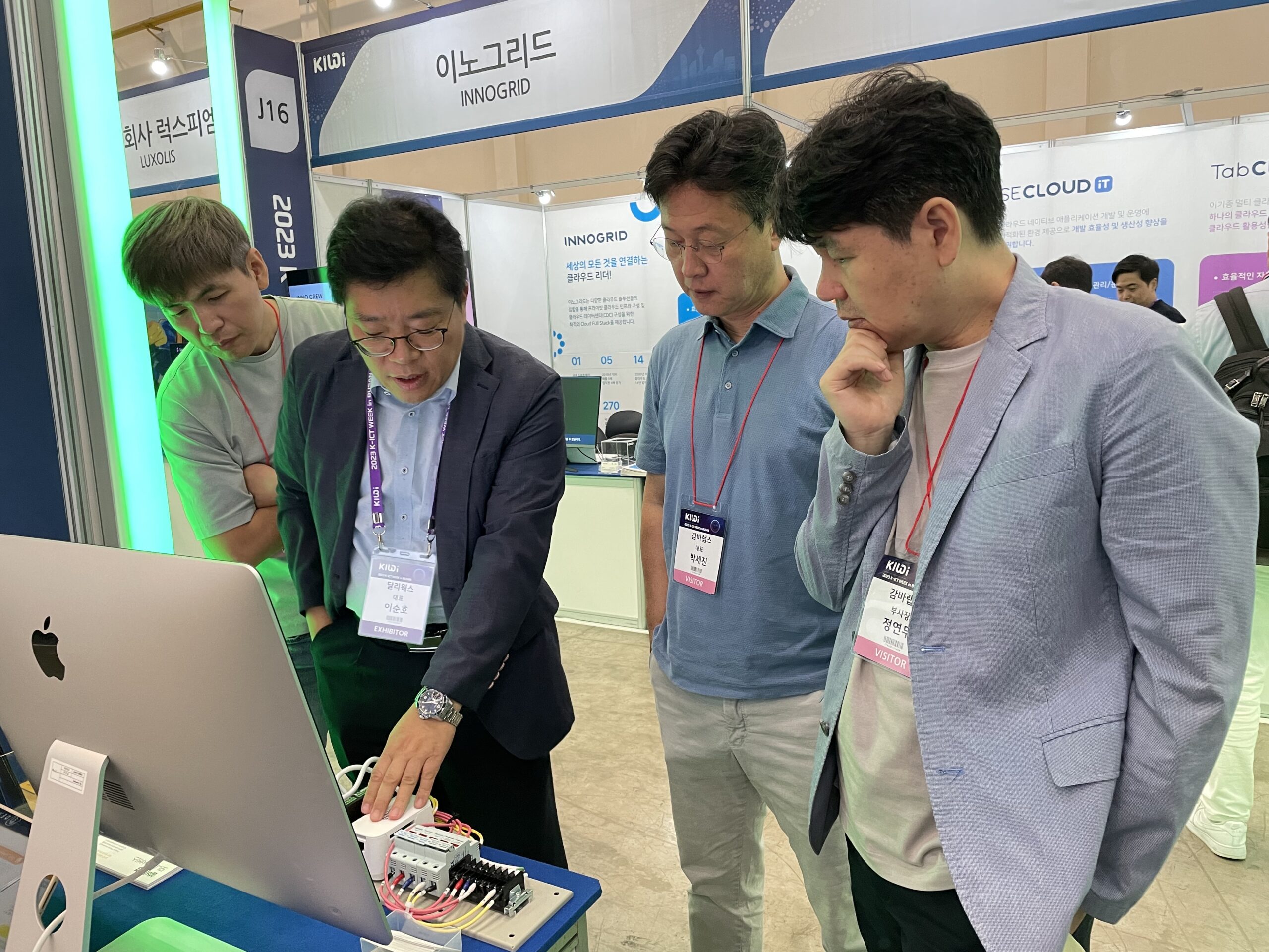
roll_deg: +3.1
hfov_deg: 67.3
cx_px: 634
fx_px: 953
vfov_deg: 53.1
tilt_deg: -8.9
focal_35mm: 26
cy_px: 476
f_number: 1.6
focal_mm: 4.2
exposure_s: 1/60
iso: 200
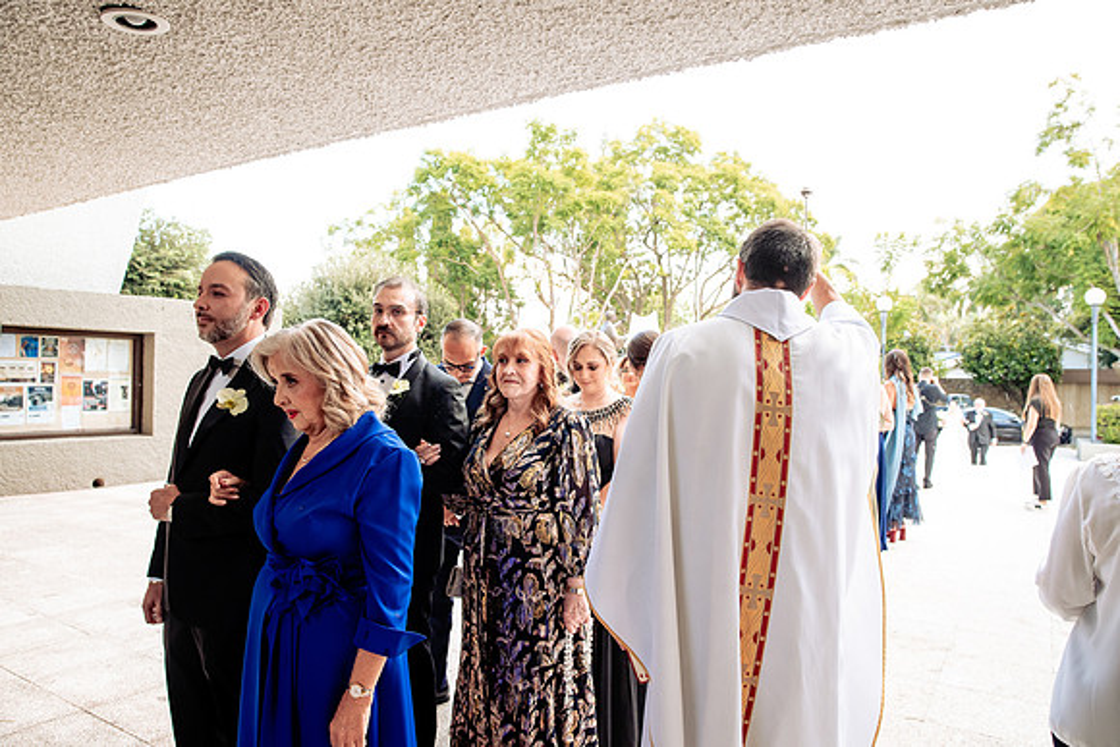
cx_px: 560
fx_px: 747
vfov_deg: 53.2
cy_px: 374
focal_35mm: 24
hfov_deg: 73.7
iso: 800
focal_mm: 24
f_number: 5
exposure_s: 1/200
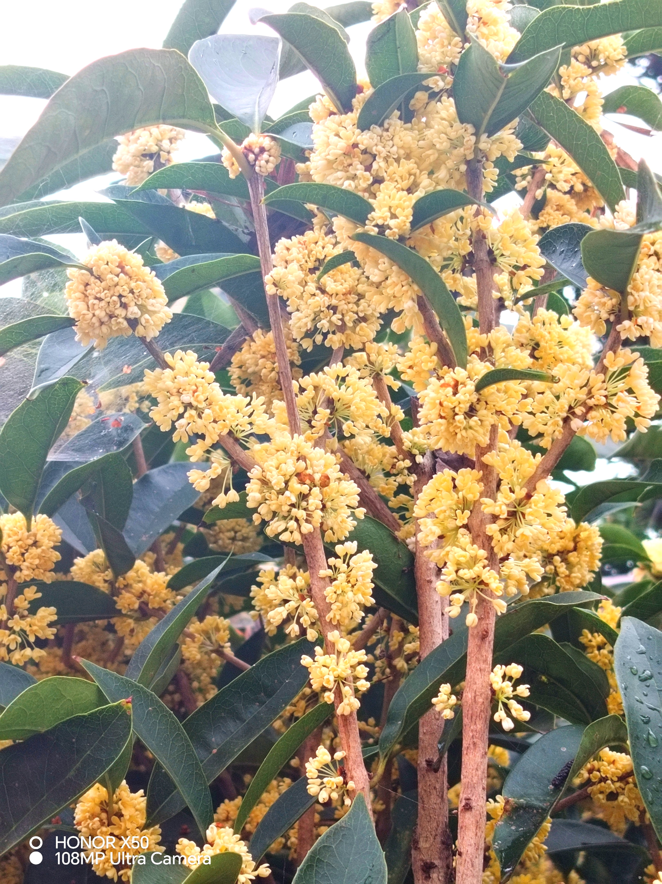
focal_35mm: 71
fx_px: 1811
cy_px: 442
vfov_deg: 27.4
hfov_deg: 20.7
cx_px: 331
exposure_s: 1/154
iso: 100
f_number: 1.75
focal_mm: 5.25
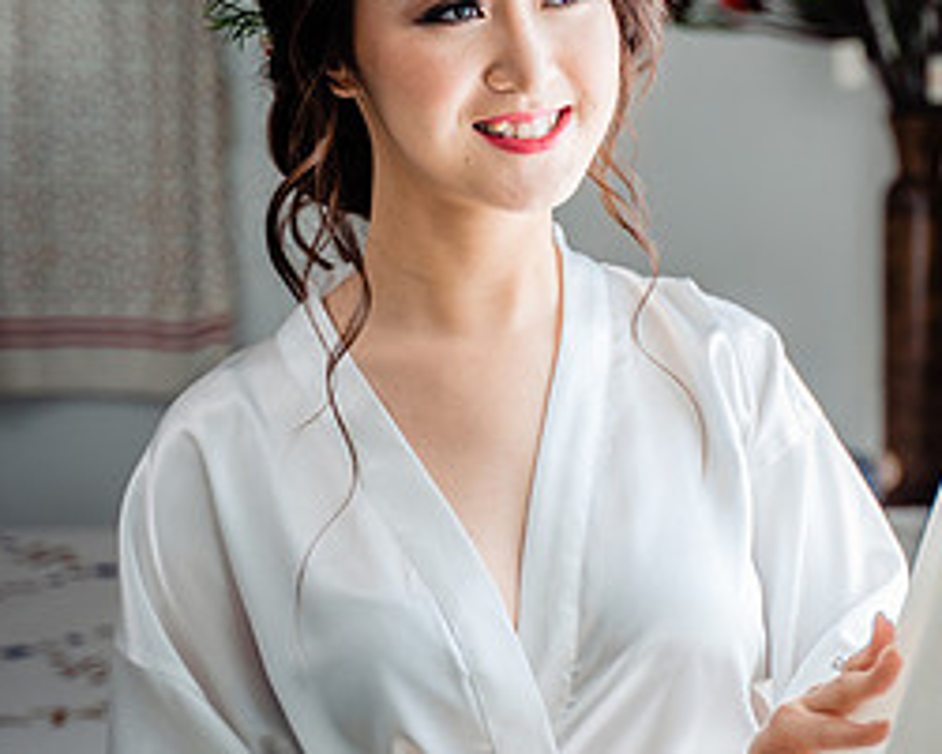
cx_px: 950
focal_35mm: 115
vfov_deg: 13.4
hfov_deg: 16.4
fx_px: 3207
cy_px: 351
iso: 250
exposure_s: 1/160
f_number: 2.8
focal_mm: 53
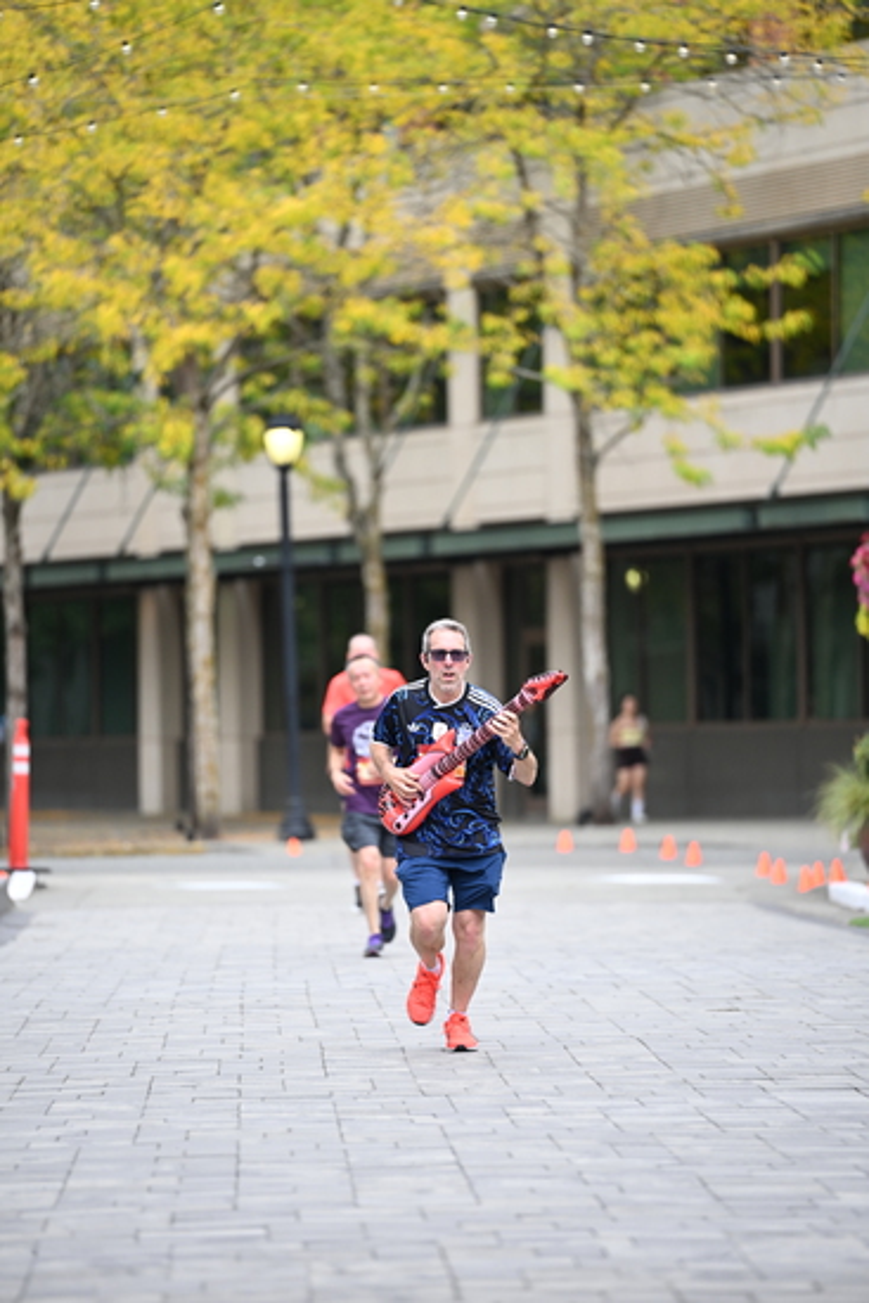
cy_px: 652
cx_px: 434
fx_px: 7237
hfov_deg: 6.9
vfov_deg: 10.3
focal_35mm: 200
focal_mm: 200
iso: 640
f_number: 2.8
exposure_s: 1/1600
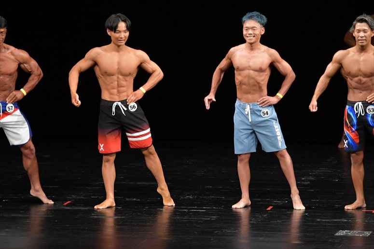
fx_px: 2804
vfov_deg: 5.1
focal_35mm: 270
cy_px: 124
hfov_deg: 7.6
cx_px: 187
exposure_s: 1/400
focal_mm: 180
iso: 3200
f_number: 5.6
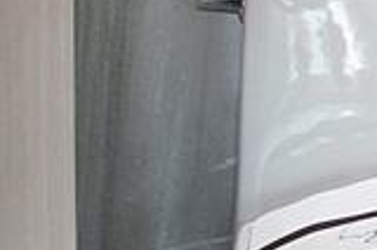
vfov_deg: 14.3
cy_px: -217
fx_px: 862
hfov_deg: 14.9
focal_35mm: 82
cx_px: 905
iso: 800
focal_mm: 11
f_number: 9
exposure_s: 1/10
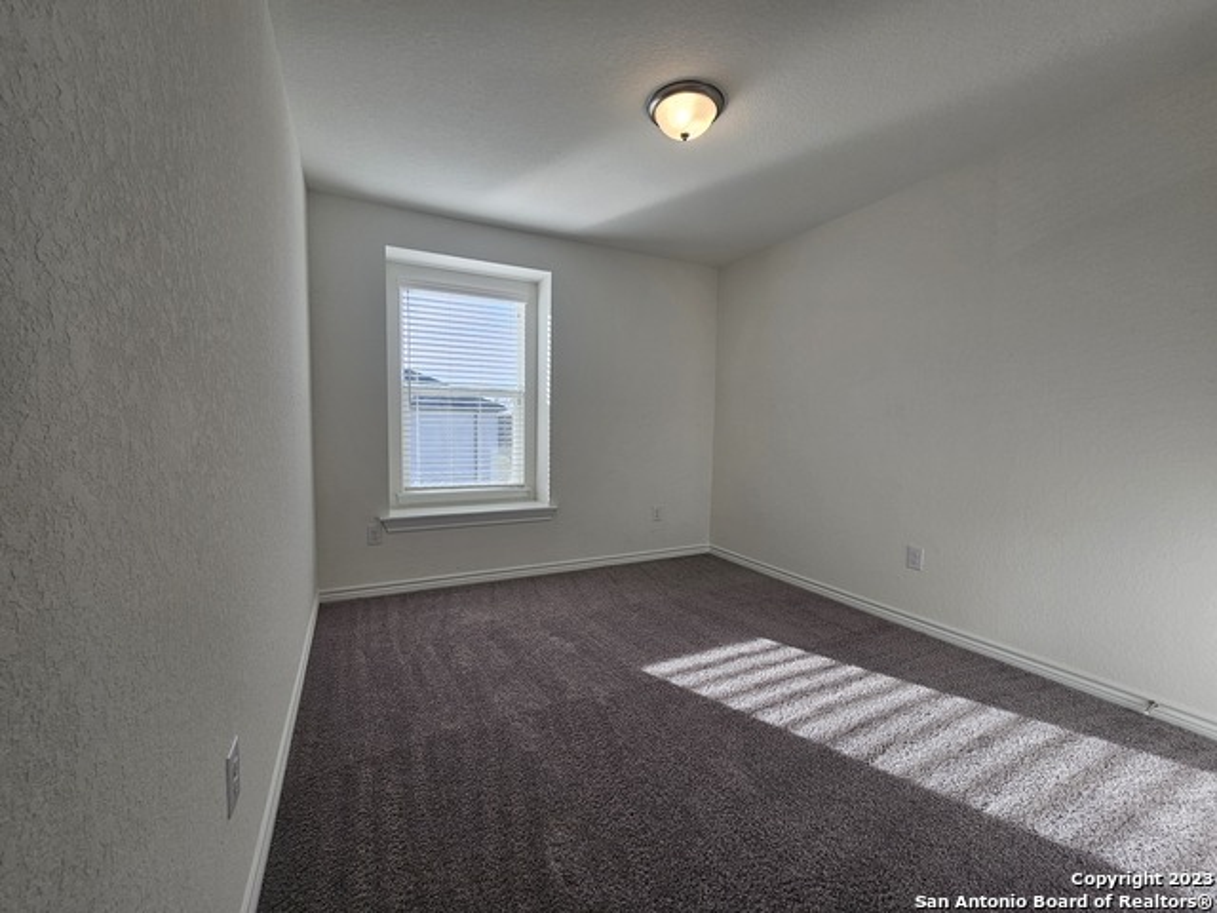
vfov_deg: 89.9
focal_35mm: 13
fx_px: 457
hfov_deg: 106.2
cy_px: 456
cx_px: 608
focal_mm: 2.2
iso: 50
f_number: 2.2
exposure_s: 1/208
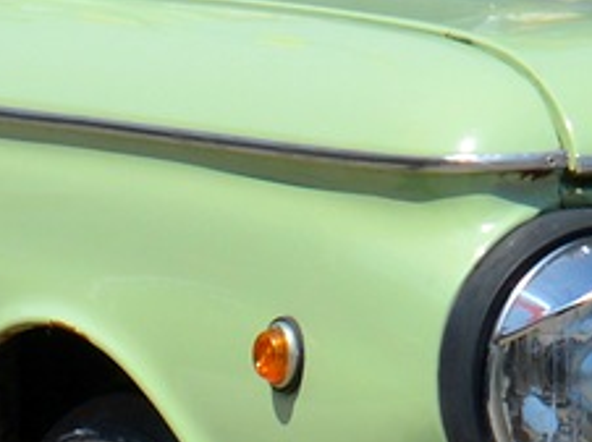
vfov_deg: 6.0
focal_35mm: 249
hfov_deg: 7.9
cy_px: 76
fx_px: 4254
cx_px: 727
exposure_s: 1/1600
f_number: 7.1
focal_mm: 26
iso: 400
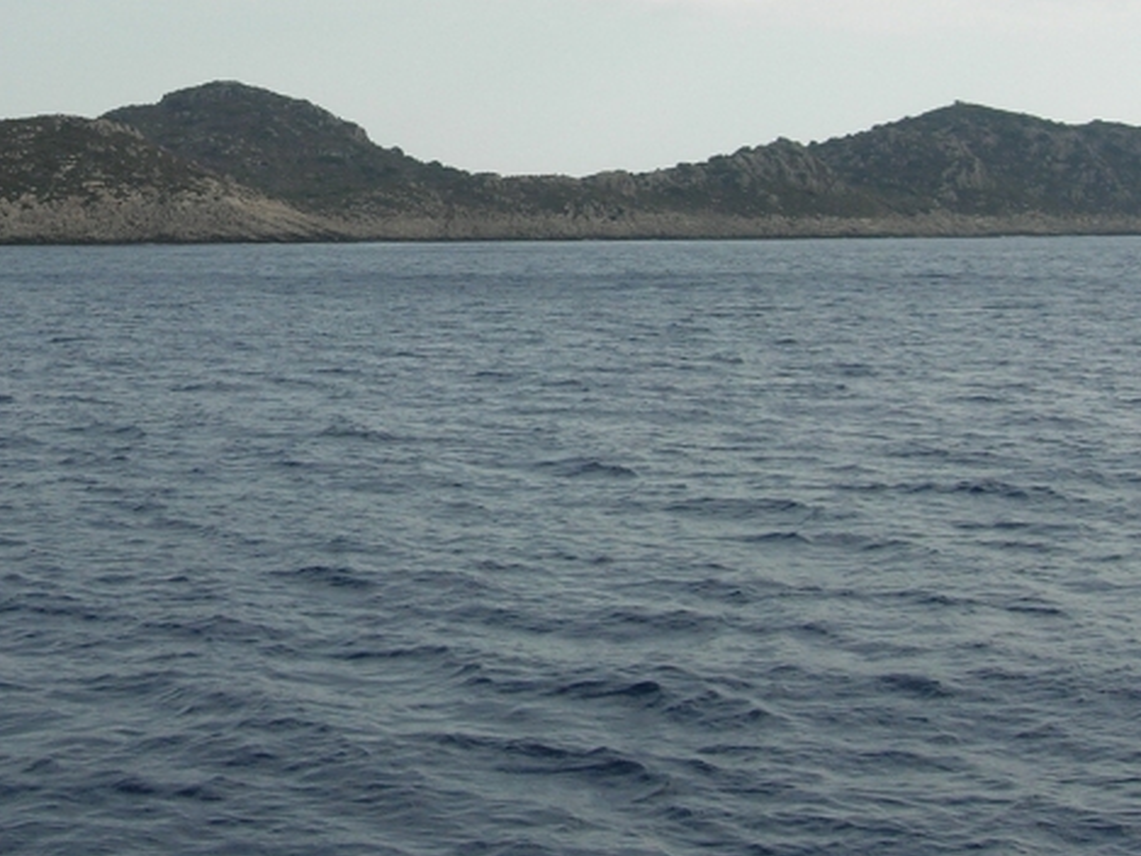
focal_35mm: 83
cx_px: 255
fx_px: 2737
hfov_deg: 23.3
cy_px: 158
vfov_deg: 17.6
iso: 64
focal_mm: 7.8
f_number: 4.8
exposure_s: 1/587
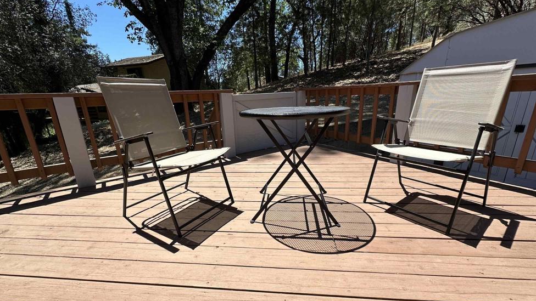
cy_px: 164
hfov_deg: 99.4
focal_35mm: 16
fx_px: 227
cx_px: 264
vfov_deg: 66.9
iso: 50
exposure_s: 1/1304
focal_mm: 2.22
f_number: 2.2
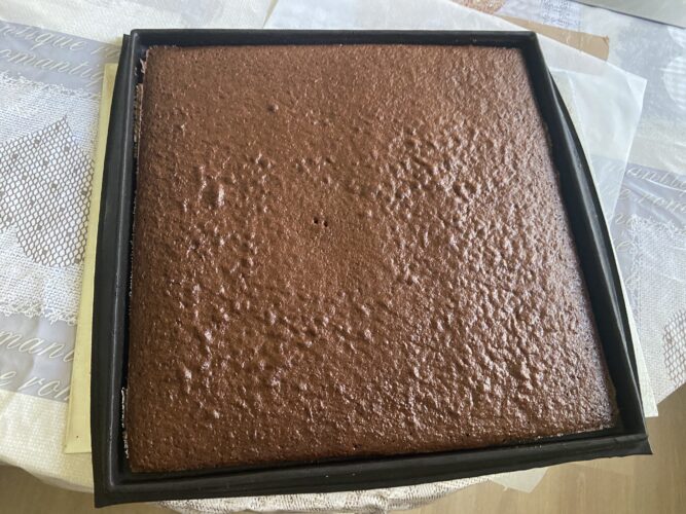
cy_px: 257
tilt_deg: -70.7
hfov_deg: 67.3
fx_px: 515
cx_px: 343
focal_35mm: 26
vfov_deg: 53.0
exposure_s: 1/33
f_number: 1.8
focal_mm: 4.25
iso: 500
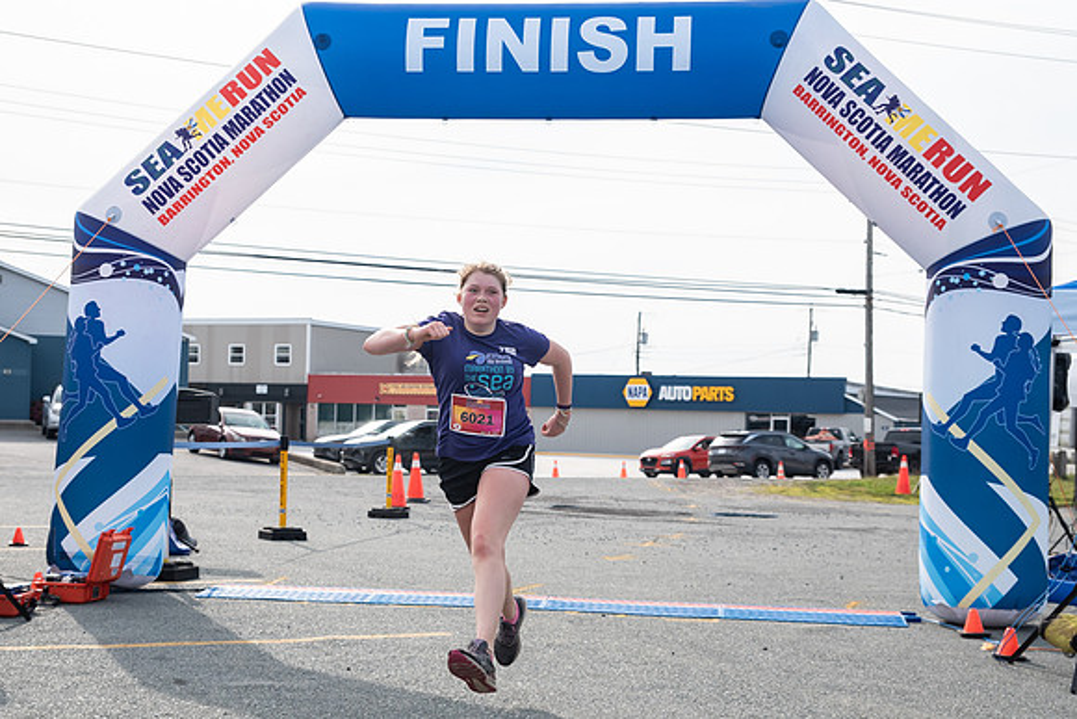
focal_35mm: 58
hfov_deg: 34.3
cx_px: 478
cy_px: 410
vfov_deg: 23.3
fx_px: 1745
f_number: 4
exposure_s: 1/2500
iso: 800
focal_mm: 48
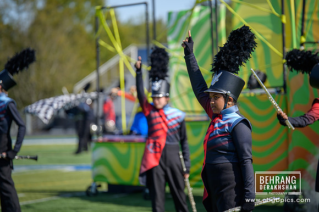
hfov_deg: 11.8
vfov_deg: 7.8
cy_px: 106
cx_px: 160
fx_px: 1550
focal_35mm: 175
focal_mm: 175
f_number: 2.8
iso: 100
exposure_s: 1/1000
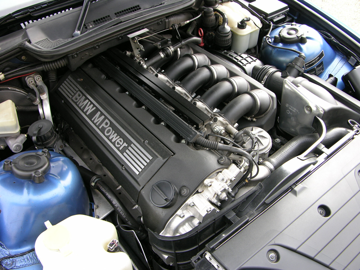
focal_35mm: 35
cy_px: 135
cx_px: 180
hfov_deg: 52.6
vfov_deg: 40.7
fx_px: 364
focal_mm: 8.9
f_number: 3.2
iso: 50
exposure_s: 1/51.6
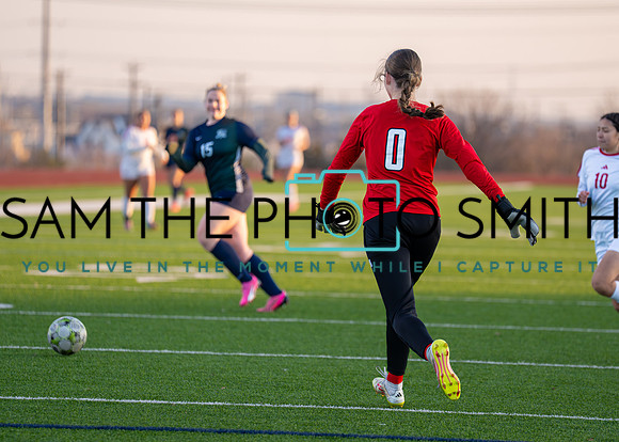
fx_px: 4460
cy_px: 222
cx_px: 328
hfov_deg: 7.9
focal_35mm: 254
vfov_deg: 5.7
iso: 400
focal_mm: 191
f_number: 2.8
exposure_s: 1/1600
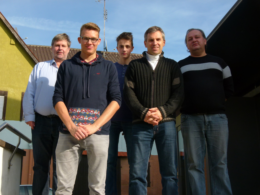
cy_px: 98
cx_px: 130
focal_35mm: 51
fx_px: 383
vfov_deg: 28.6
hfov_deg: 37.5
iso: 100
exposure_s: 1/500
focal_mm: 9.2
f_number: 4
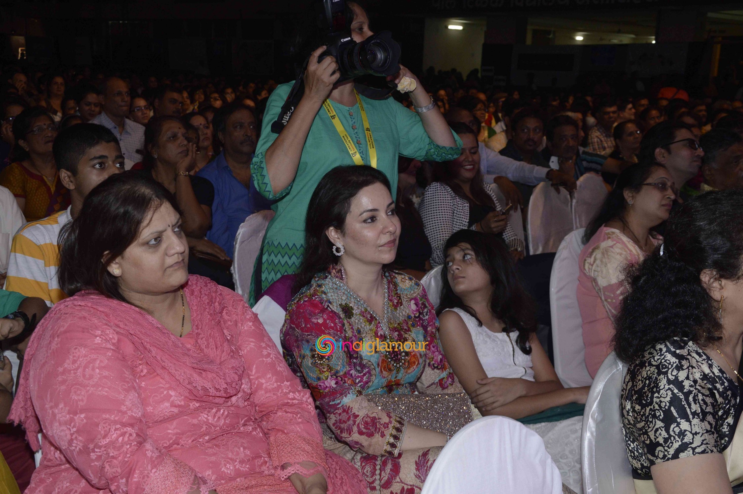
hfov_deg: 41.1
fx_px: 990
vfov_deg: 28.0
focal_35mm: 48
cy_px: 247
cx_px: 372
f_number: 6.3
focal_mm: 32
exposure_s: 1/200
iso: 800
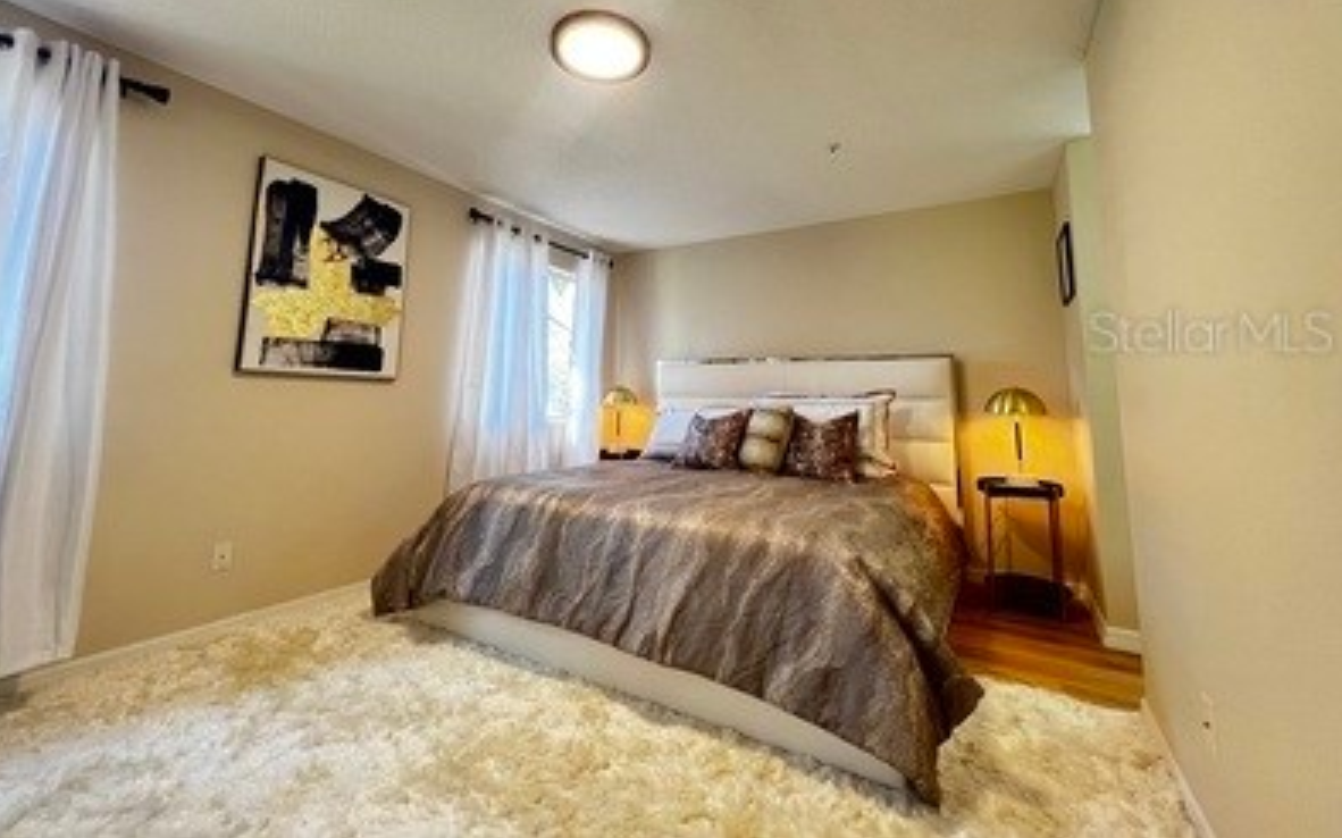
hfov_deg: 105.3
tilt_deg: +7.9
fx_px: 512
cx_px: 664
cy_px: 330
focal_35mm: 14
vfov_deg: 77.6
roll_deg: -1.4
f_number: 1.8
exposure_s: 1/60
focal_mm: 1.57
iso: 400
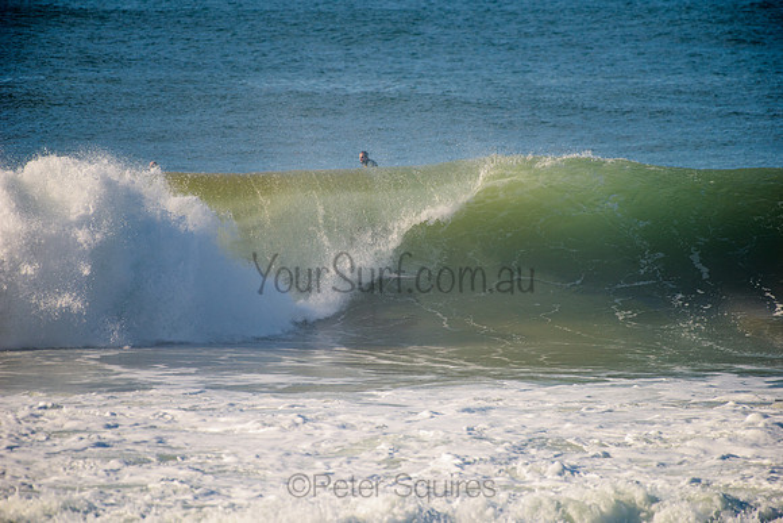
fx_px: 10877
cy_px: 262
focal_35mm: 500
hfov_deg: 4.1
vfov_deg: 2.8
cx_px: 392
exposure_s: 1/1600
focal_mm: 500
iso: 160
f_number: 5.6
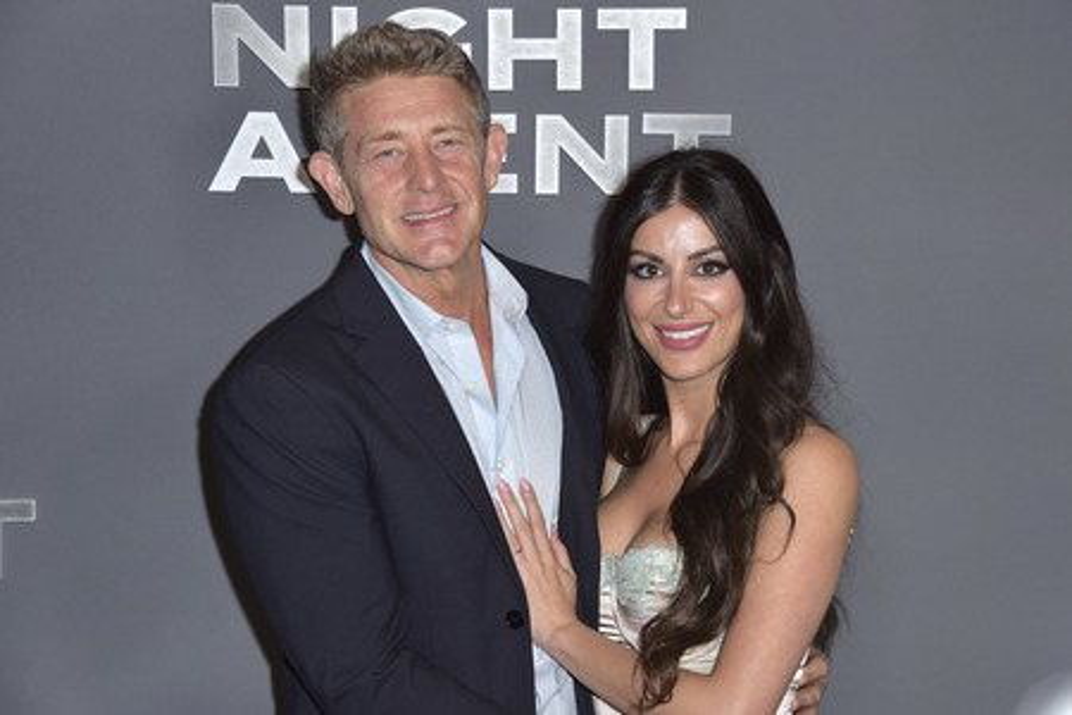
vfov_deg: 14.0
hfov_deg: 20.8
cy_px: 358
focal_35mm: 98
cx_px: 536
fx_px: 2918
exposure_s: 1/250
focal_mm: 98
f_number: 6.3
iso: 400
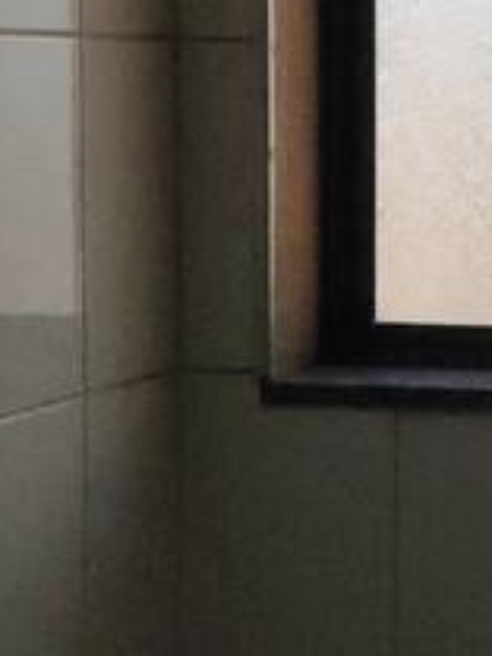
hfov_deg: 10.6
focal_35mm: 130
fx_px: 2464
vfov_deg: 15.1
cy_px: 214
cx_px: 940
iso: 1862
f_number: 1.7
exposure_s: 1/8360
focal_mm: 4.71
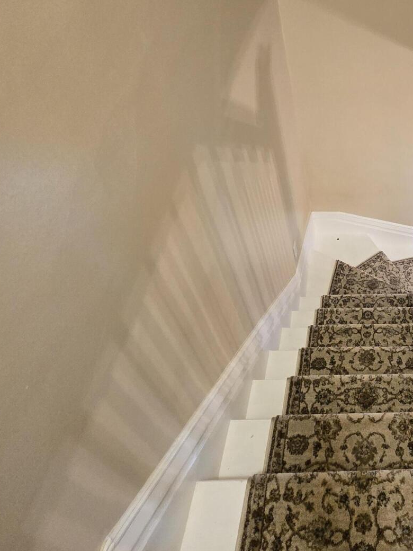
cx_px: 381
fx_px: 398
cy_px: 199
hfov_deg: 48.4
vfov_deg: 68.1
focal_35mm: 25
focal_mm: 2.2
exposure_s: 1/60
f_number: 2.2
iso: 800
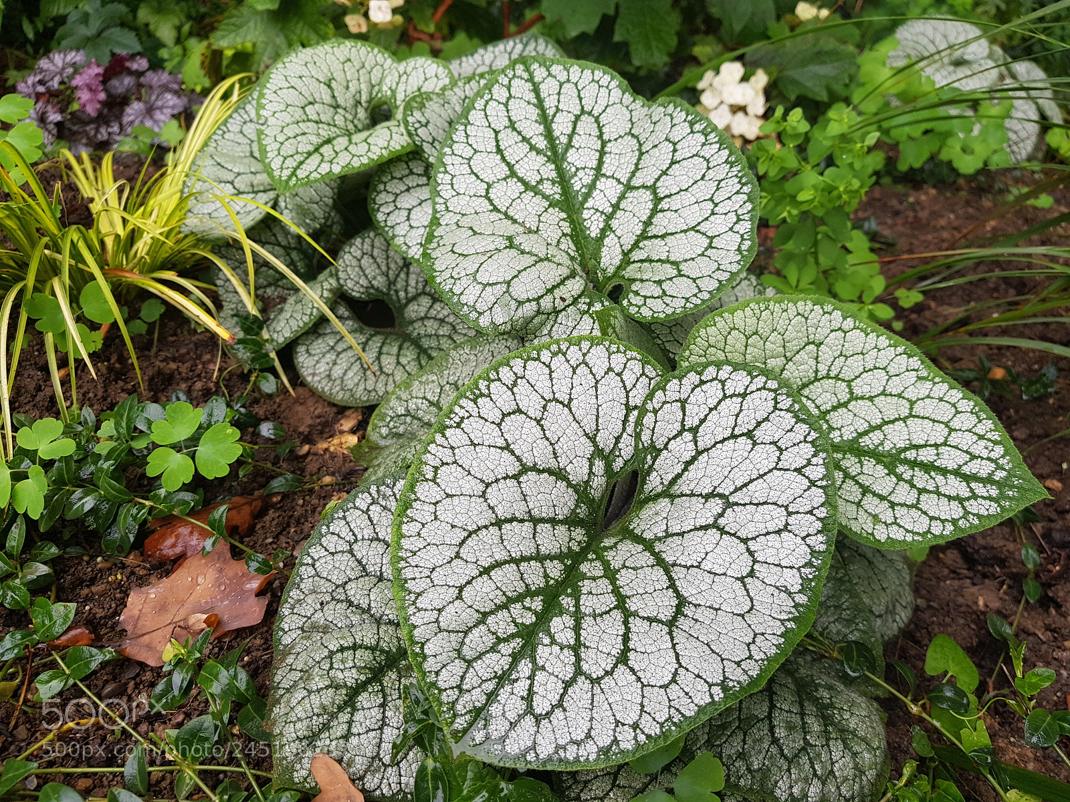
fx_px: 804
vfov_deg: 53.1
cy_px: 401
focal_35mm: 26
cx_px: 535
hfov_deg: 67.3
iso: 50
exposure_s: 1/60
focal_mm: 4.2
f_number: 1.7
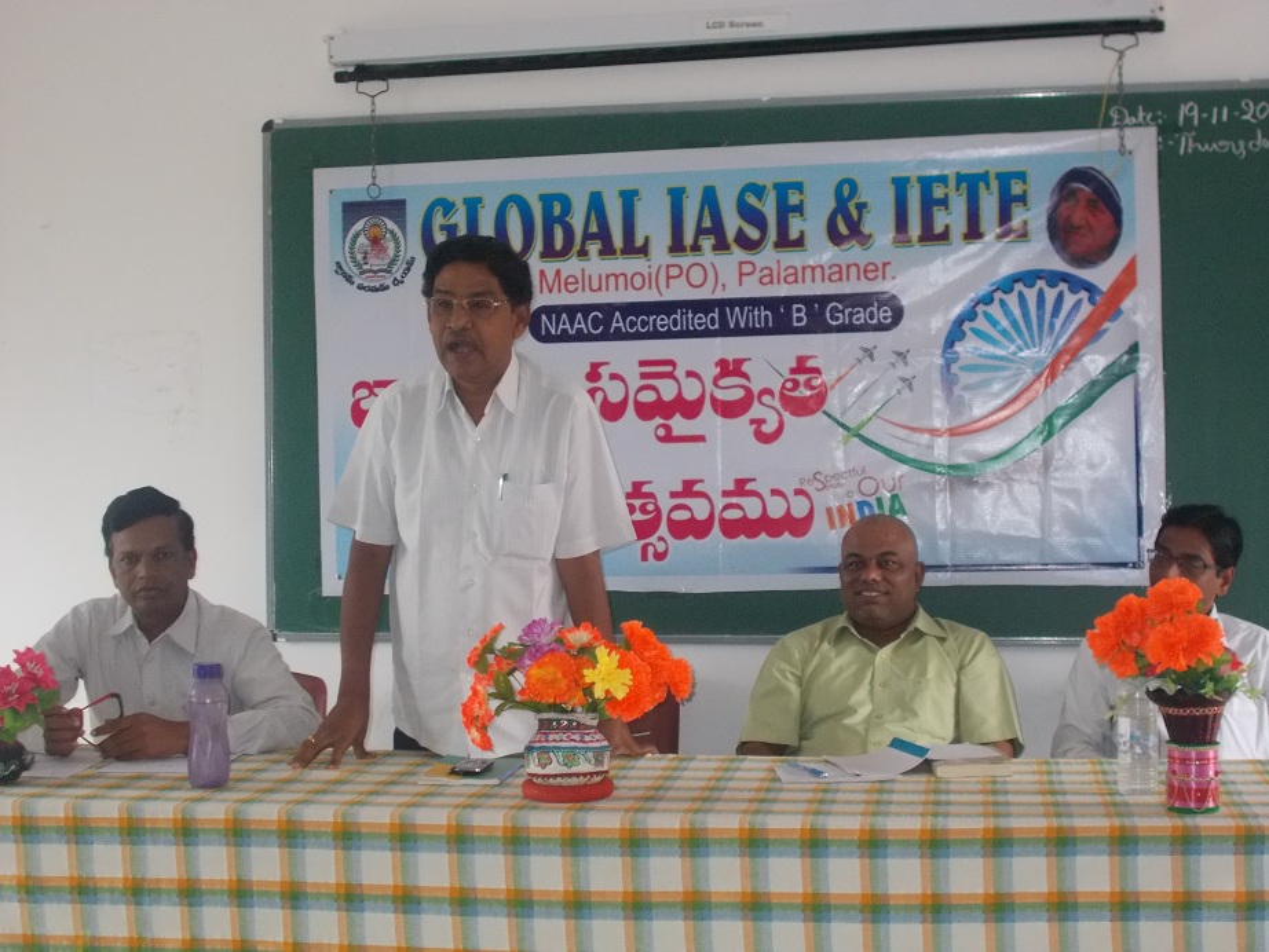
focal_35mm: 58
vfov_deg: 25.2
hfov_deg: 33.2
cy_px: 476
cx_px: 634
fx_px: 2127
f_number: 4.9
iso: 320
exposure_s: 1/30
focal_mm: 10.3
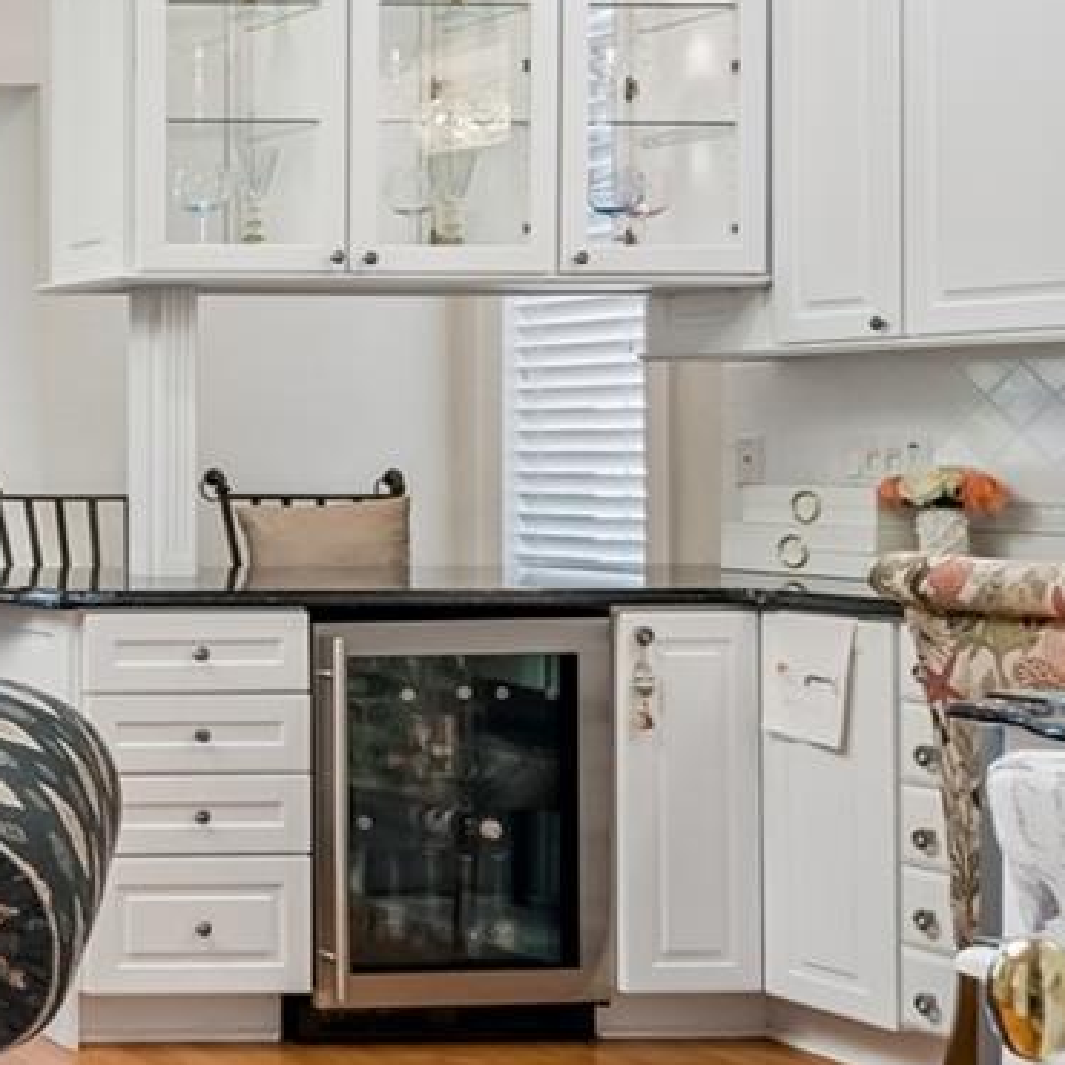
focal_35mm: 55
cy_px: 416
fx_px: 1914
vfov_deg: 31.0
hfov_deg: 20.0
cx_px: -956
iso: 100
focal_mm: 10
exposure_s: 1/5
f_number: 7.1
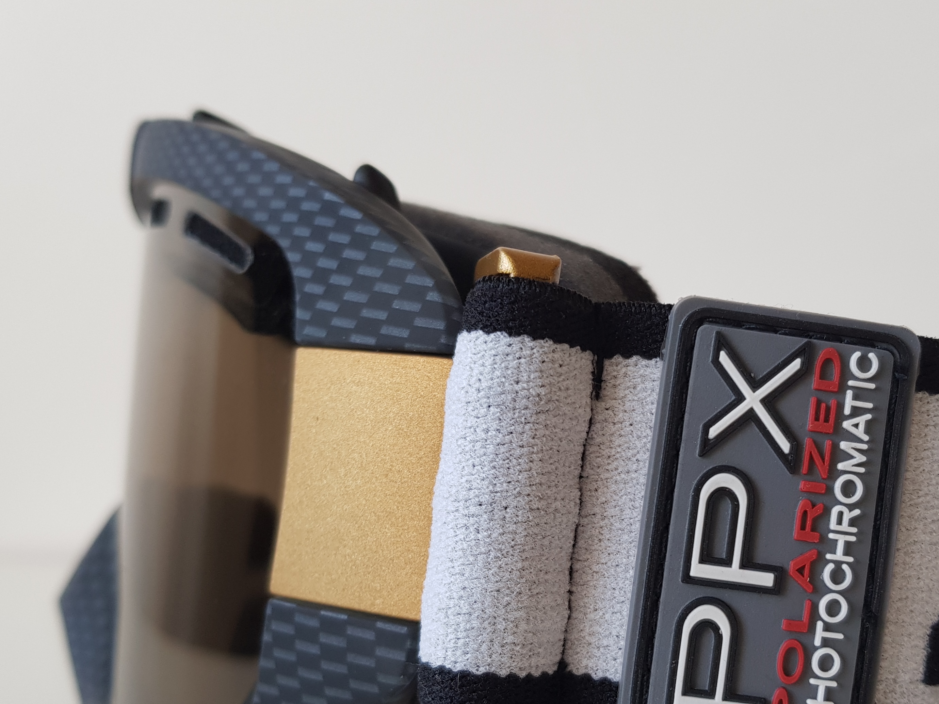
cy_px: 493
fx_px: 1031
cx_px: 571
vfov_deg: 37.1
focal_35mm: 38
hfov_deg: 48.6
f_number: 1.7
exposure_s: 1/50
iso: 64
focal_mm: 4.2
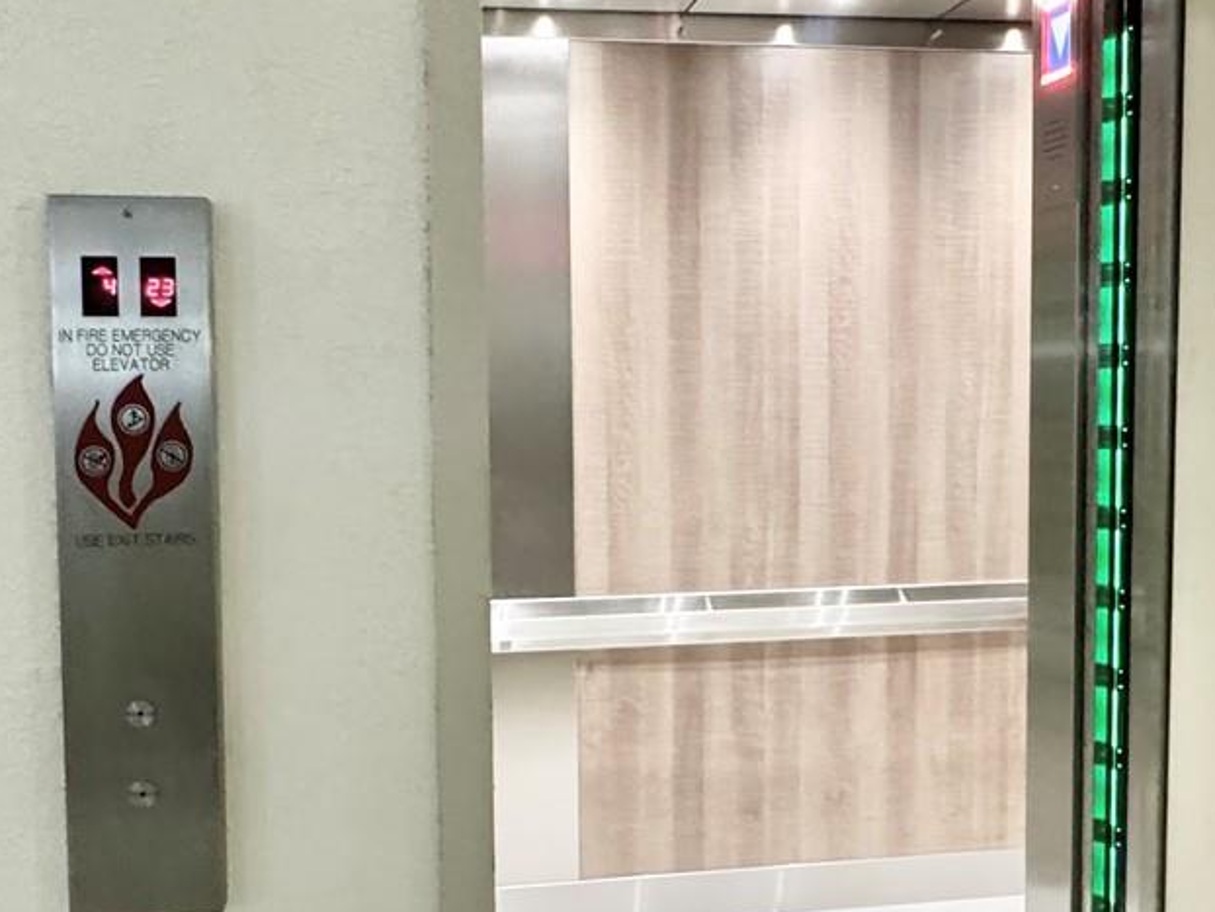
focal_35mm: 36
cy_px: 465
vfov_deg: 39.7
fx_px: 1264
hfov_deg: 51.3
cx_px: 570
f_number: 2.2
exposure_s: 1/60
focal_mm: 2.22
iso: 640
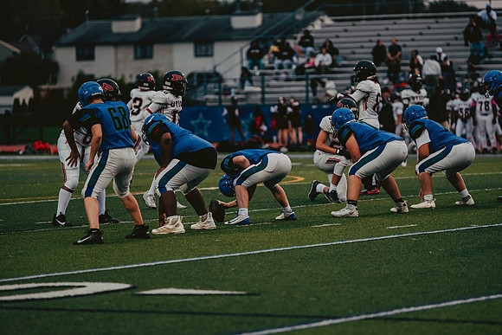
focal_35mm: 200
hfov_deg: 10.3
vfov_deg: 6.9
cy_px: 168
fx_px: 2789
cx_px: 251
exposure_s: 1/1250
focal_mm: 200
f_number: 3.2
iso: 1600
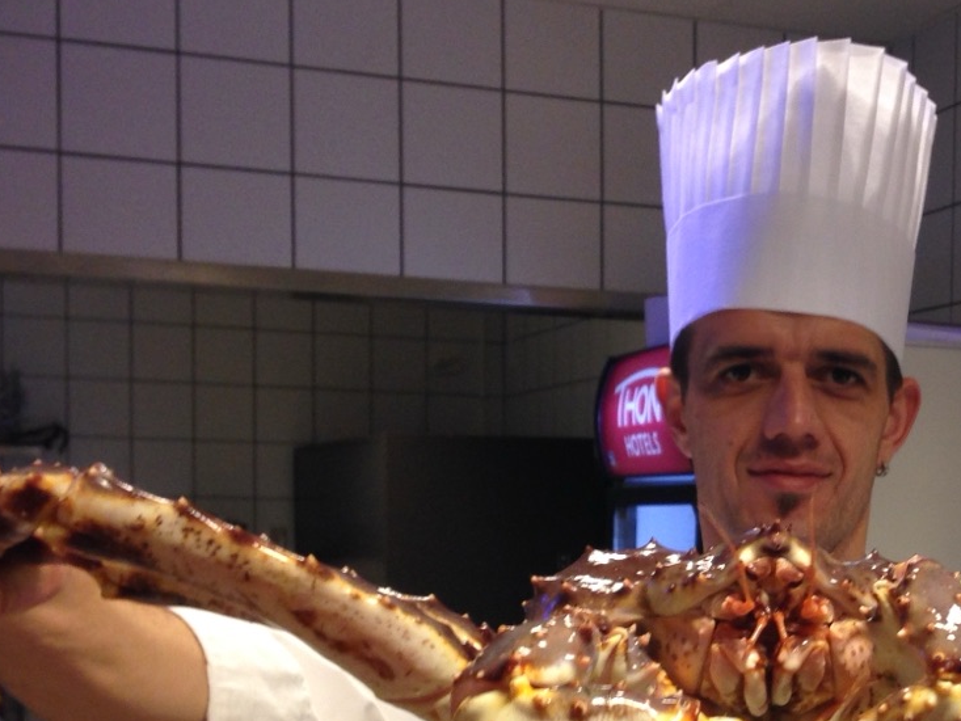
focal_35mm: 72
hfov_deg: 26.2
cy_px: 561
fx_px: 1999
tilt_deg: -1.7
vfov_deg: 20.3
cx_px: 844
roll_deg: -1.1
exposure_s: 1/20
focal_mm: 4.12
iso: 64
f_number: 2.4
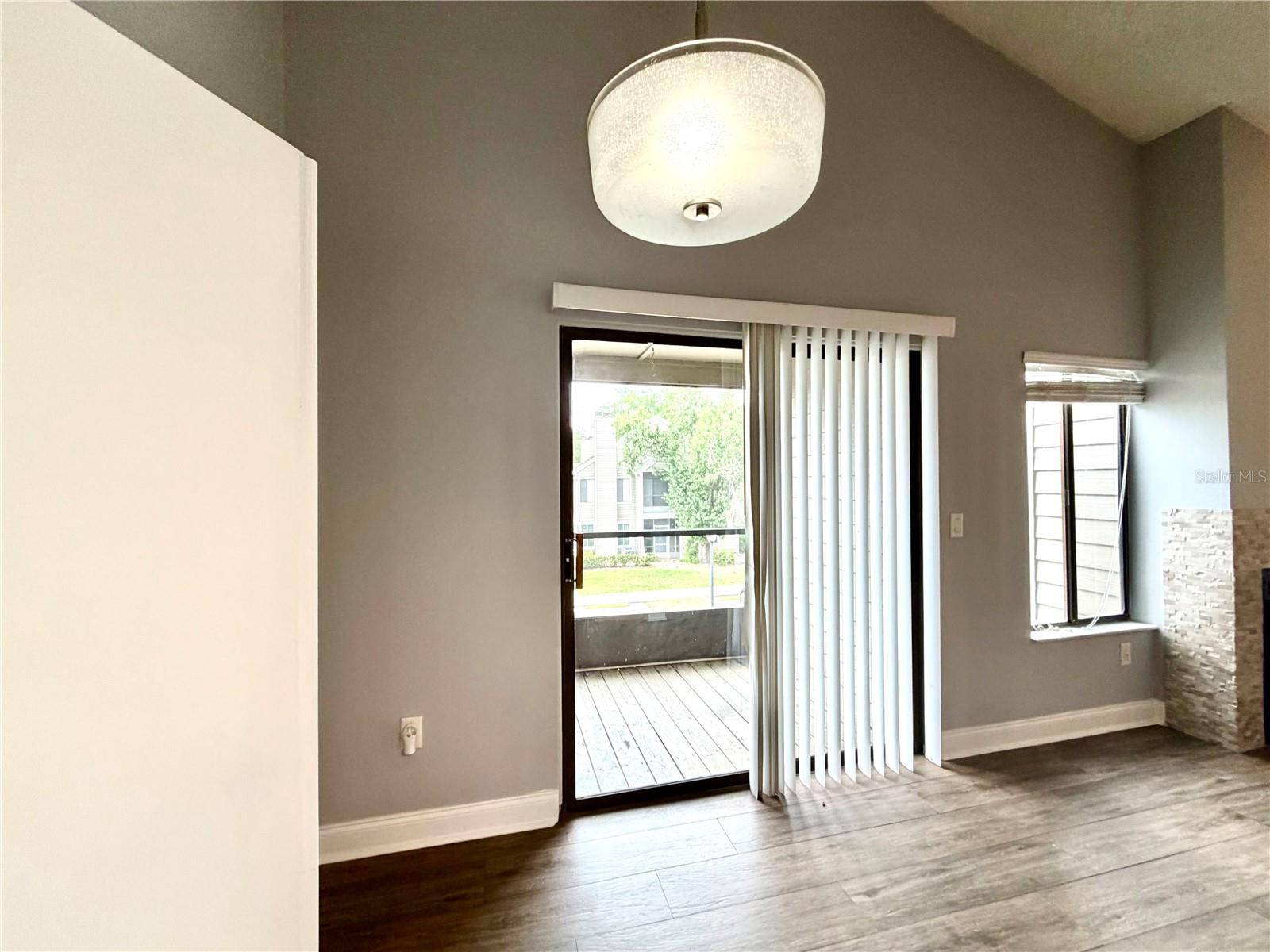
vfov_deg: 85.7
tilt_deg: +2.5
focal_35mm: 14
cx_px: 635
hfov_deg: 102.1
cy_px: 476
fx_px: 514
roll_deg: +1.6
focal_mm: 2.22
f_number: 2.2
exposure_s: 1/120
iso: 125
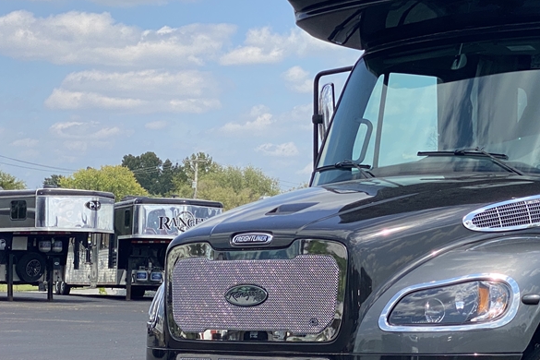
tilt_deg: +1.1
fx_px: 1665
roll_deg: -1.8
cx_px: 507
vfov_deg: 12.3
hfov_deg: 18.1
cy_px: 221
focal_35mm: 111
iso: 20
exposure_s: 1/1597
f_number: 2
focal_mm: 6
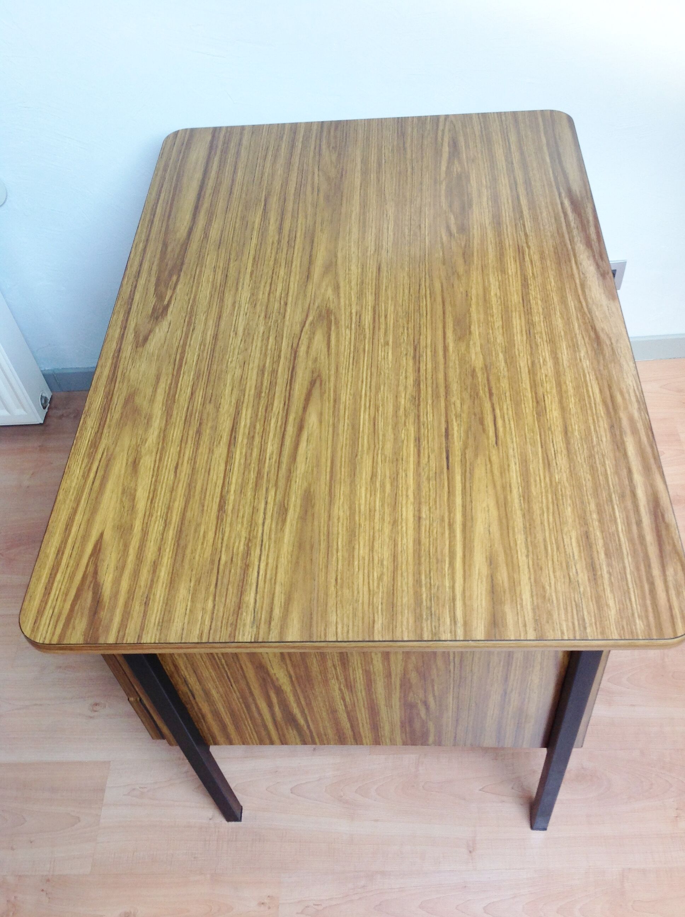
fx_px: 926
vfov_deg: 52.7
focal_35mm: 35
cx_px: 342
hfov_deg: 40.6
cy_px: 458
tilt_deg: -48.7
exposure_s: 1/40
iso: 50
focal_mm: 4.28
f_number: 2.4
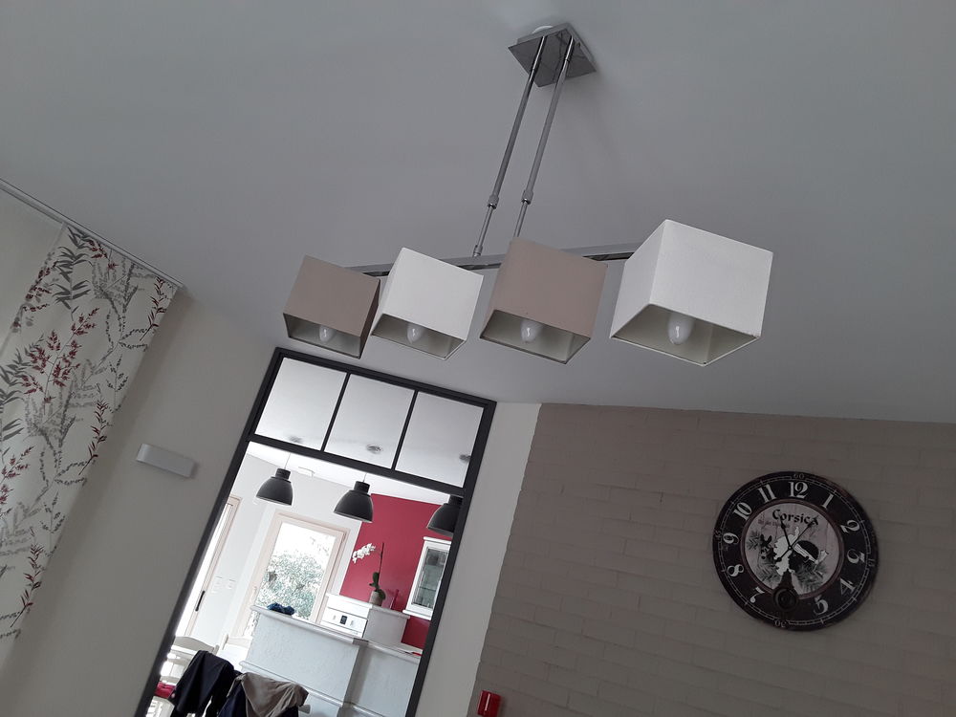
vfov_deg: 51.4
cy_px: 358
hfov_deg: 65.3
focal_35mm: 27
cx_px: 478
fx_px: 746
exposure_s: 1/100
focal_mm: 2.91
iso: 50
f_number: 1.9
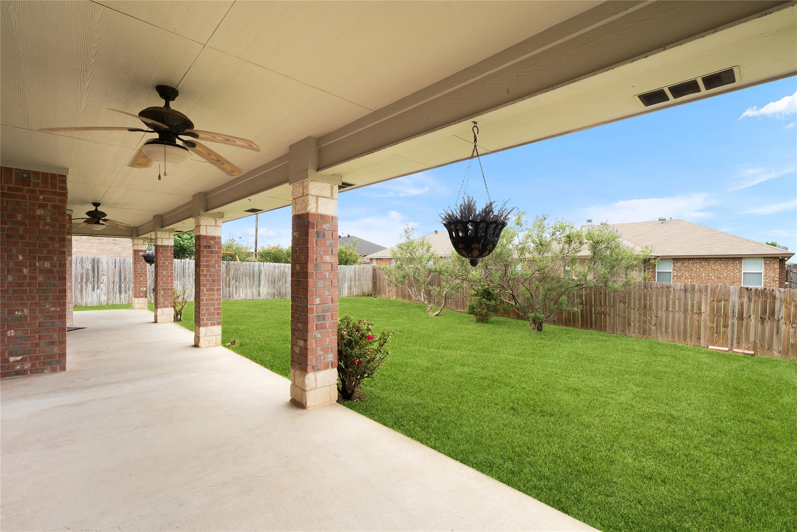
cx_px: 398
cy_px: 266
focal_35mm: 16
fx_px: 354
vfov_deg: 73.7
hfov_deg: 96.7
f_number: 10
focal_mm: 16
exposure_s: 1/6
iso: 250
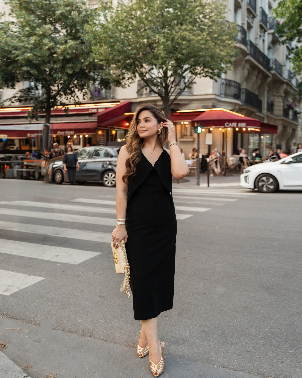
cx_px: 153
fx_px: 425
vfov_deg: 47.9
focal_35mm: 38
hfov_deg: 39.2
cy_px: 178
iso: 250
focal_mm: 33
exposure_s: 1/160
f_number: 2.8
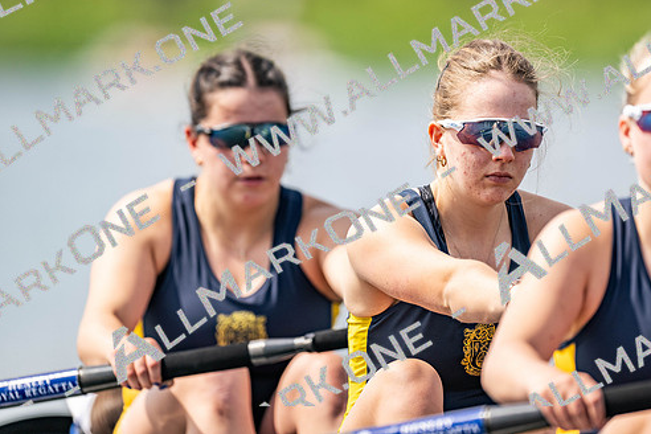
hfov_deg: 2.9
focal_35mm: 707
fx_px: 12784
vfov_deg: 1.9
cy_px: 179
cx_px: 381
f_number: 4
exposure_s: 1/2500
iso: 400
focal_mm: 600
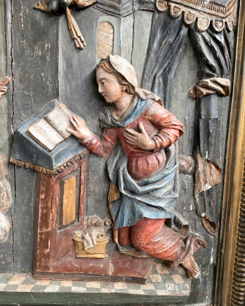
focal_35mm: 24
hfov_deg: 58.8
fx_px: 217
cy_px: 143
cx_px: 122
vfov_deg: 70.2
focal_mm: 6.5
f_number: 1.4
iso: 250
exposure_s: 1/101
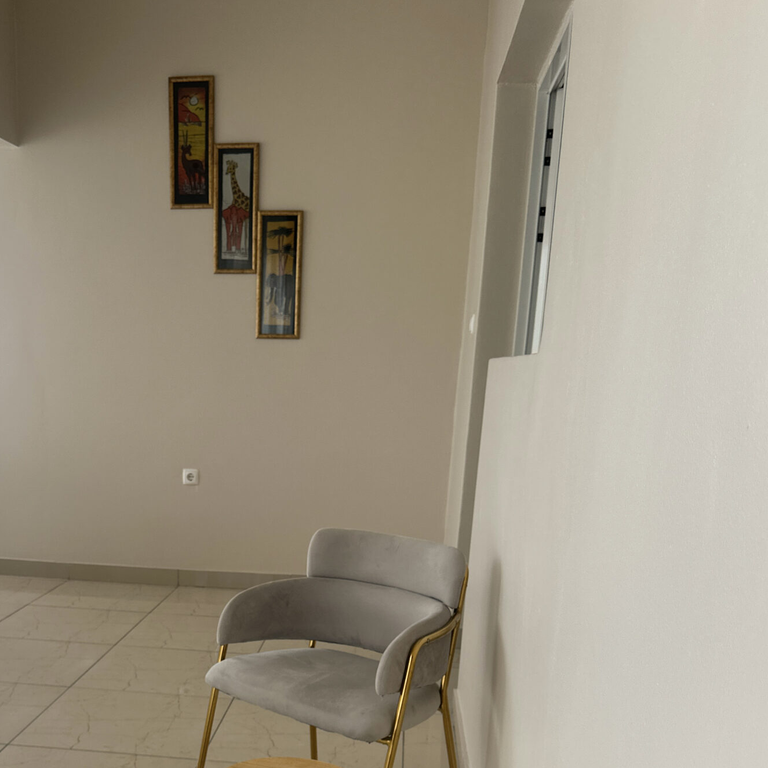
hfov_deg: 40.4
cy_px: 635
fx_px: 1029
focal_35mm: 41
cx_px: 254
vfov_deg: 39.0
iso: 80
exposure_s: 1/151
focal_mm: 6.86
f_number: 1.78
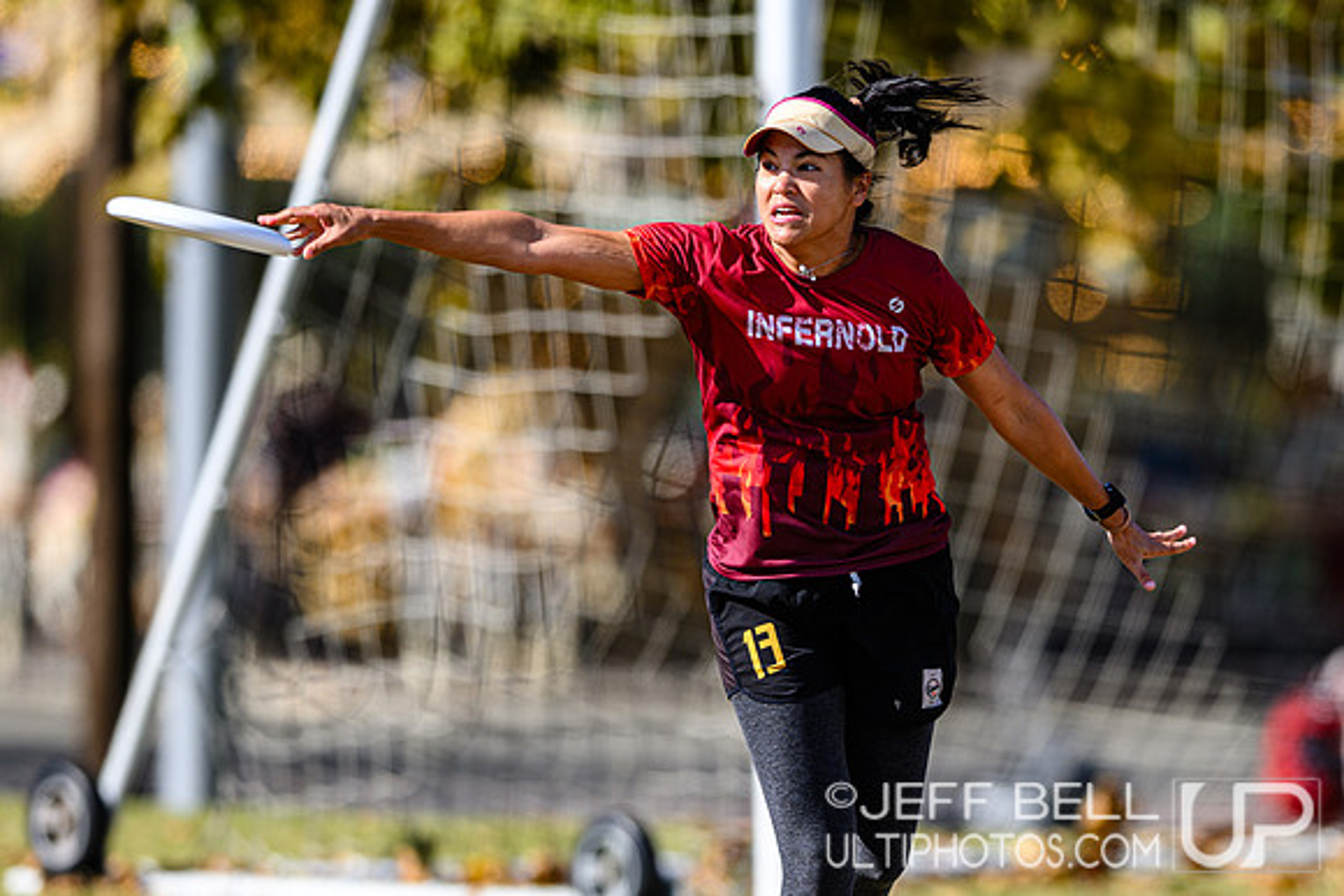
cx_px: 1028
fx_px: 27238
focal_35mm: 729
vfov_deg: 1.9
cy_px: 712
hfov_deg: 2.8
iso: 100
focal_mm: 400
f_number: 3.2
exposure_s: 1/1250
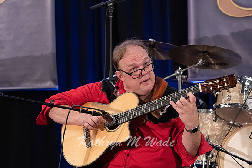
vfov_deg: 9.0
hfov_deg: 13.5
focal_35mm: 152
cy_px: 84
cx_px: 126
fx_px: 1064
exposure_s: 1/160
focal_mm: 152
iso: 6400
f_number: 6.3
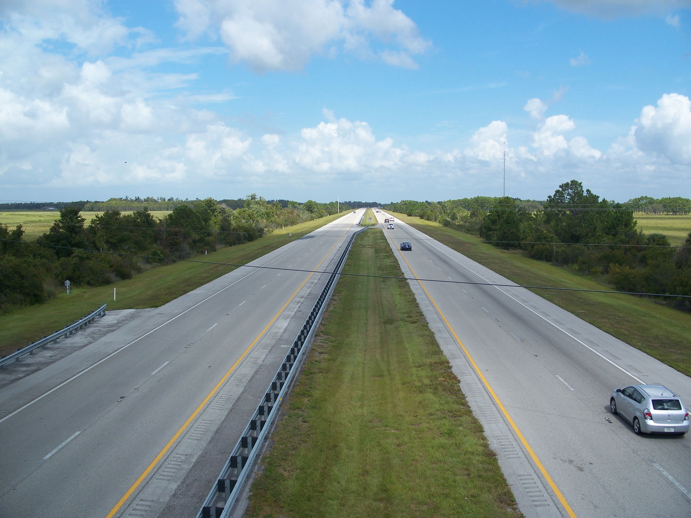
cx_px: 346
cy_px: 259
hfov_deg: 50.1
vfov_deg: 38.7
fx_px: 739
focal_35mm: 37
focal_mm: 7.8
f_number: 4
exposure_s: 1/500
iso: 64
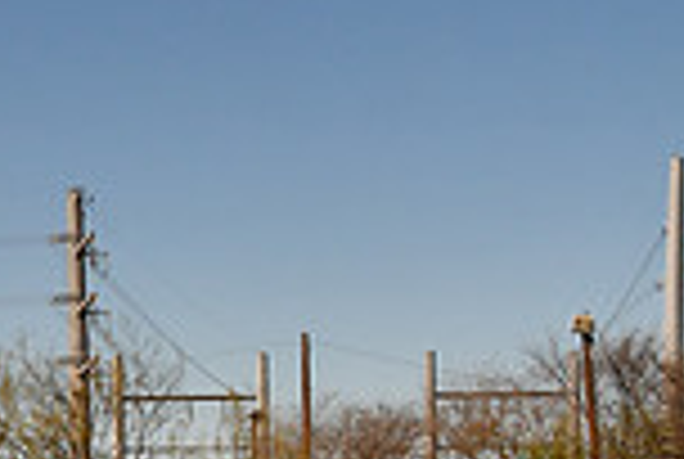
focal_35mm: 137
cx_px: -558
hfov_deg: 13.4
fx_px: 2608
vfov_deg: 9.9
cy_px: 574
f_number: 22
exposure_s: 1/400
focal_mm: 24
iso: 400
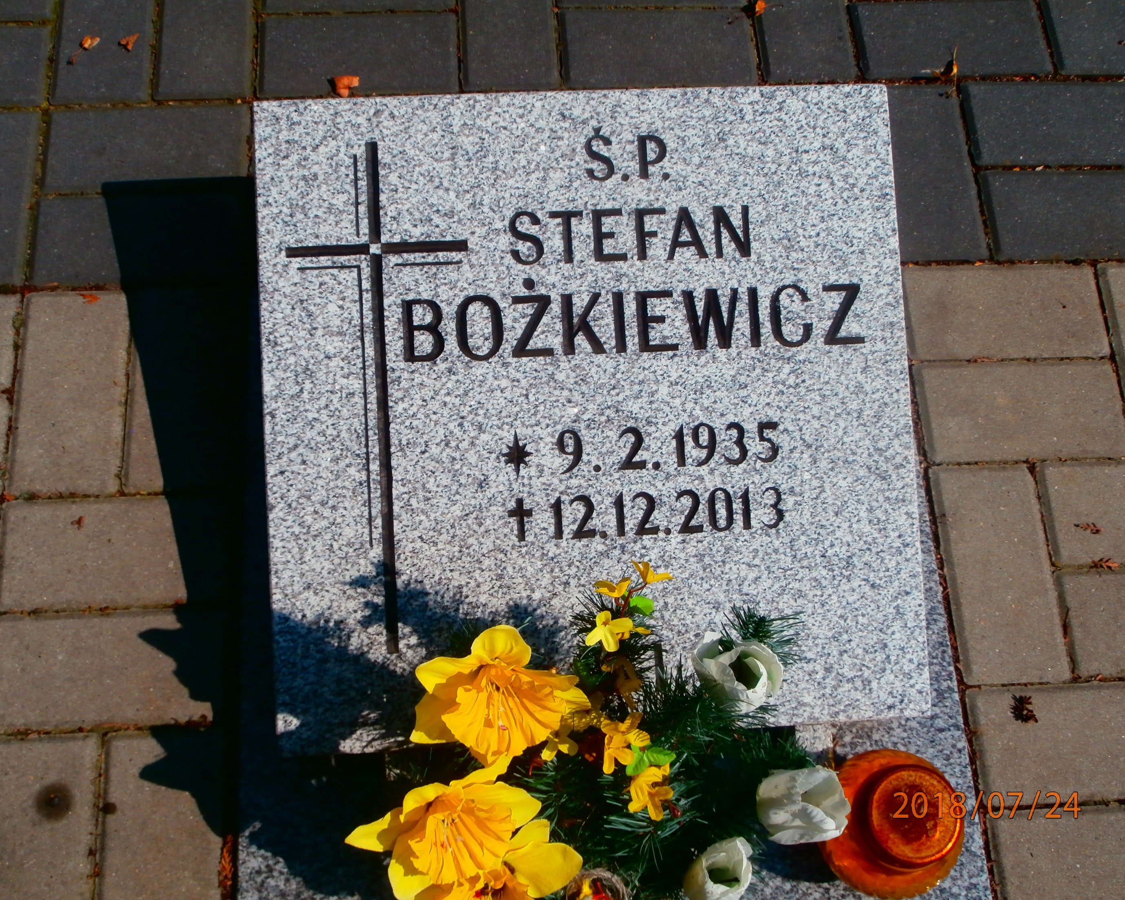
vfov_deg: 37.3
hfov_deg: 45.8
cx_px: 543
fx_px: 1332
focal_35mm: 40
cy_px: 446
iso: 100
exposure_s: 1/1600
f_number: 3.9
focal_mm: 6.67
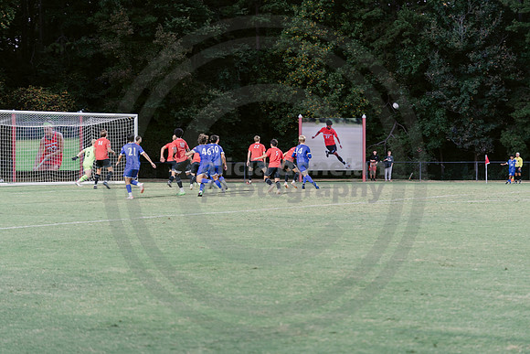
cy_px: 177
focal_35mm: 90
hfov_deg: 22.6
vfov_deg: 15.2
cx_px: 265
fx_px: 1325
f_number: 2.8
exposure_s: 1/80
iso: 640
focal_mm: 90
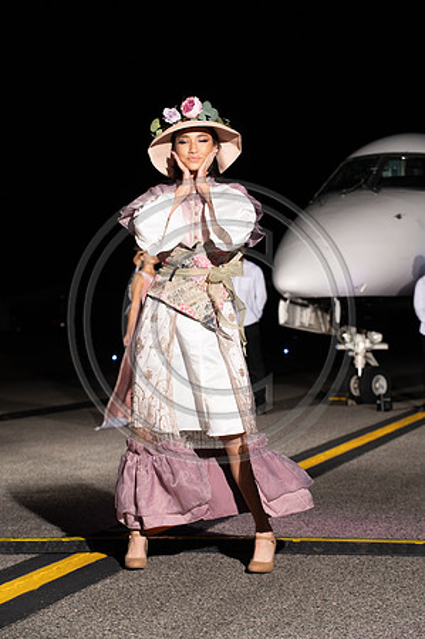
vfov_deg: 20.8
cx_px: 212
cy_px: 320
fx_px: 1739
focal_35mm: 98
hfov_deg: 13.9
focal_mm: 98
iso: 1000
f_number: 6.3
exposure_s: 1/200
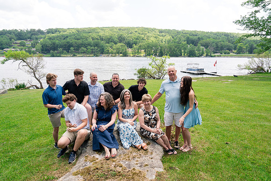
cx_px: 139
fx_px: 189
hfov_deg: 71.3
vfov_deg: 51.1
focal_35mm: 25
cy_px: 90
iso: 250
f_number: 6.3
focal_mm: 24
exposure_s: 1/250
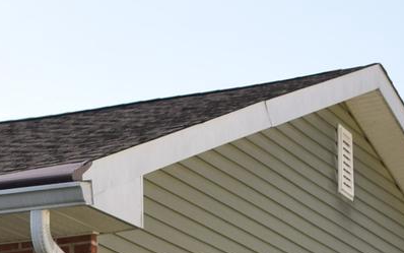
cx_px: -201
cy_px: 595
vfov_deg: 6.4
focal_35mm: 197
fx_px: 2165
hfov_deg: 10.3
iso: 100
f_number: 8
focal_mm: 25
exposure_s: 1/200
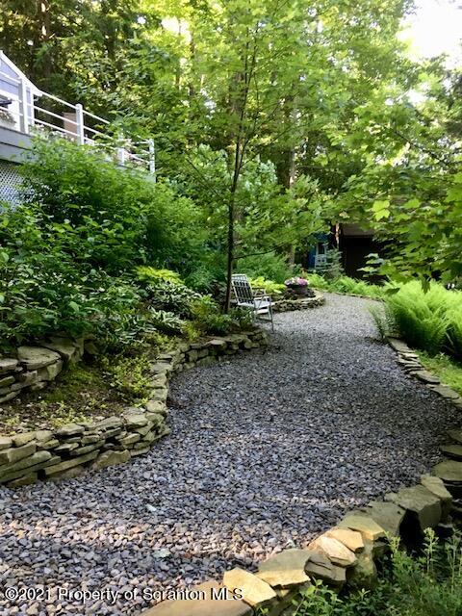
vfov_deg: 61.7
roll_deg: -0.5
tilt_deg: -9.4
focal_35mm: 29
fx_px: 516
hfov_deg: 48.2
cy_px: 308
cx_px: 231
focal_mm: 4.15
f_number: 2.2
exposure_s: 1/30
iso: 64
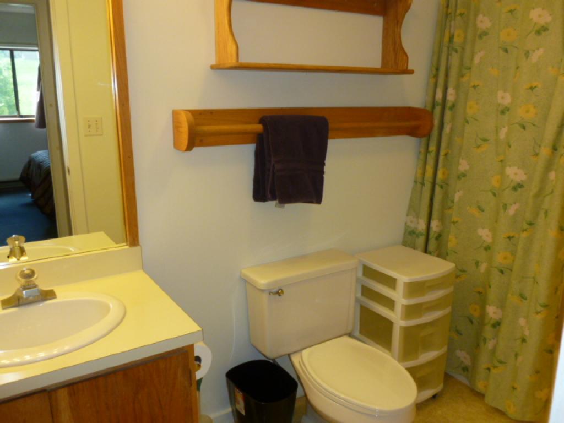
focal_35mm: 28
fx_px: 456
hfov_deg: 63.4
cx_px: 282
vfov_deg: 49.7
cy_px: 212
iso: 200
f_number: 3.3
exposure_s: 1/60
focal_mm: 5
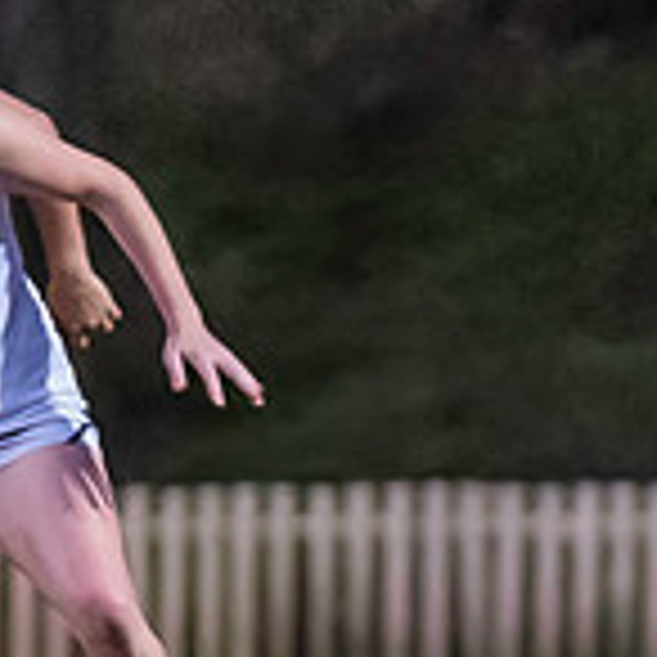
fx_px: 40971
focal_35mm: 1908
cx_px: -583
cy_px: 578
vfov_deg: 0.9
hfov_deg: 0.9
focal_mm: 210
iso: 9000
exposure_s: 1/1250
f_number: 2.8
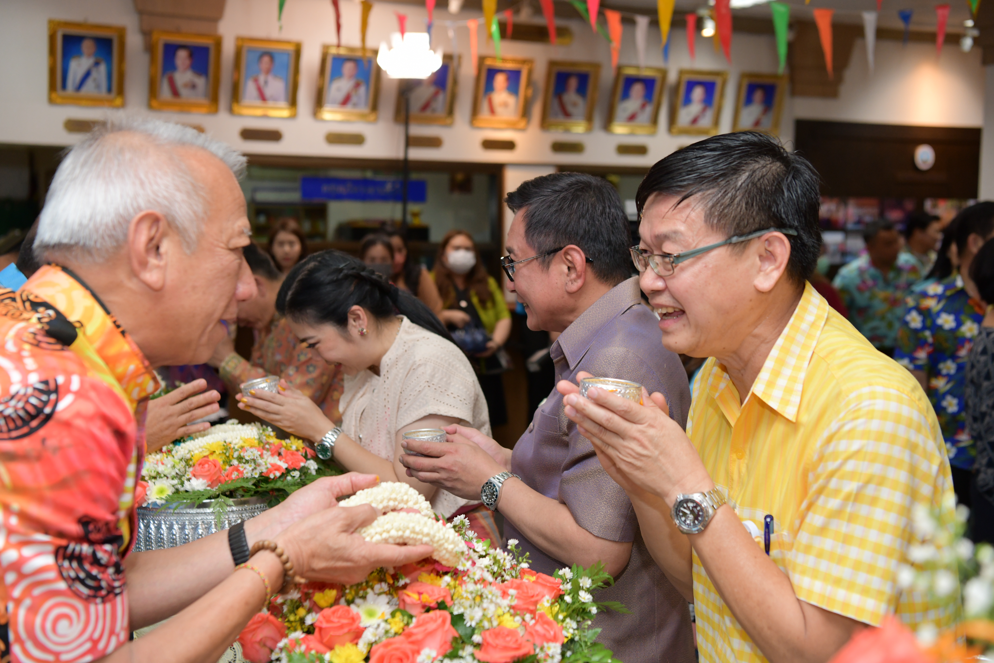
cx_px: 497
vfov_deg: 28.1
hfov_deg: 41.1
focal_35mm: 48
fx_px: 1325
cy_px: 332
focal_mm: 48
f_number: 4
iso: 1000
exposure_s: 1/200
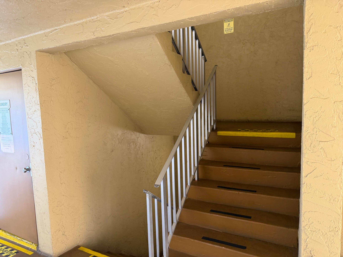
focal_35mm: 24
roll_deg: +0.8
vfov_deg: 56.8
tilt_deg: -6.6
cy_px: 128
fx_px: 238
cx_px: 172
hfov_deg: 71.6
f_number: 1.78
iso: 250
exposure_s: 1/60
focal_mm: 6.76
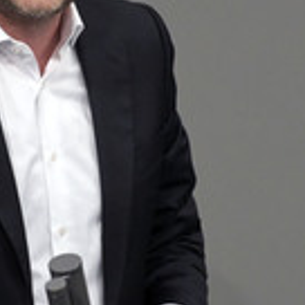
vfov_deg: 1.5
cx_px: 55
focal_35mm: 1155
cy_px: 85
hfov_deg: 1.5
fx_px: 11514
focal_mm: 410
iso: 10000
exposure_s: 1/320
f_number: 5.6
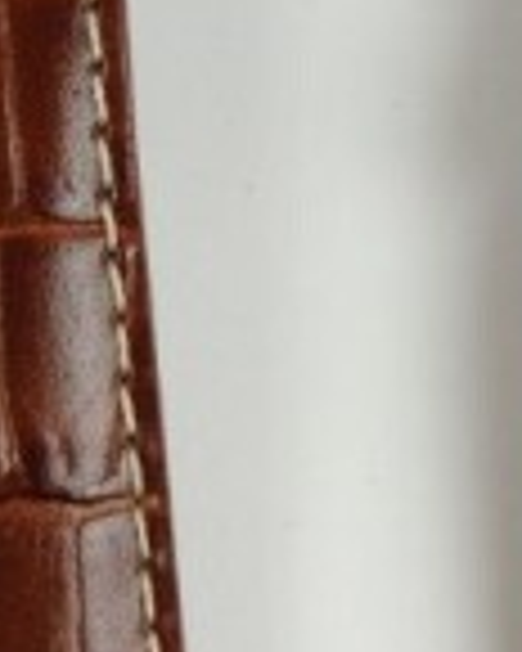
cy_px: -108
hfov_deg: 10.9
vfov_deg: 13.3
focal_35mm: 141
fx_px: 2723
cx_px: 360
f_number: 2.4
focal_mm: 4.28
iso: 64
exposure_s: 1/100
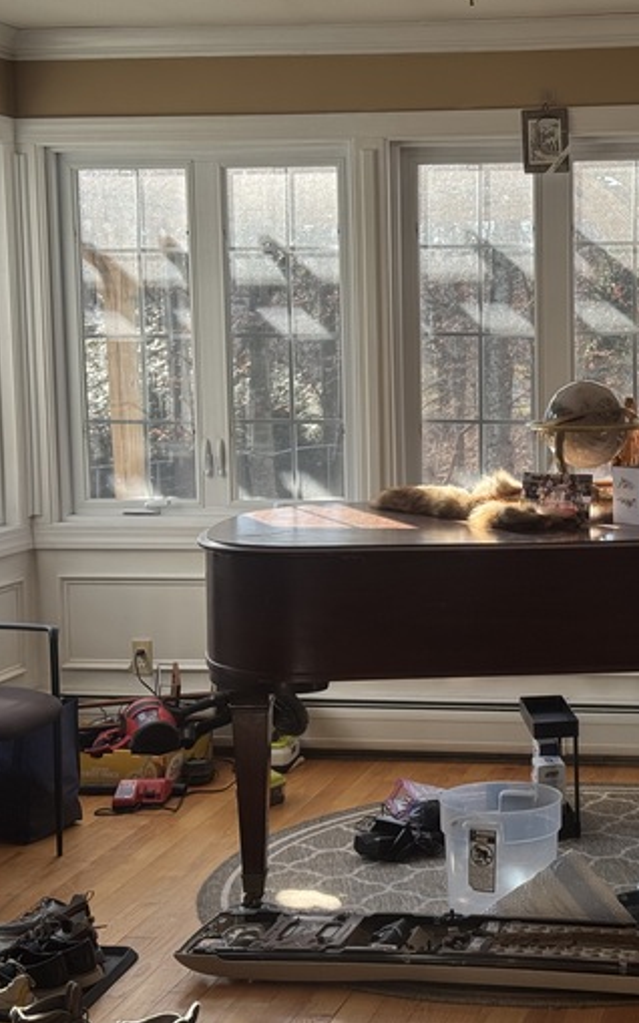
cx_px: 563
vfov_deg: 29.8
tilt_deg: -6.7
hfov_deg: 18.6
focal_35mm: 69
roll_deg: +0.8
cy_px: 506
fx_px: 1923
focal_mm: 6.76
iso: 64
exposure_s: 1/304
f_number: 1.78
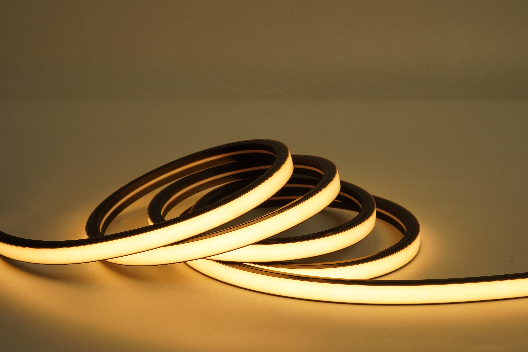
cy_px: 202
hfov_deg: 29.7
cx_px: 264
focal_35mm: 68
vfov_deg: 20.0
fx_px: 997
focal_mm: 57
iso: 400
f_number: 13
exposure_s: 1/50
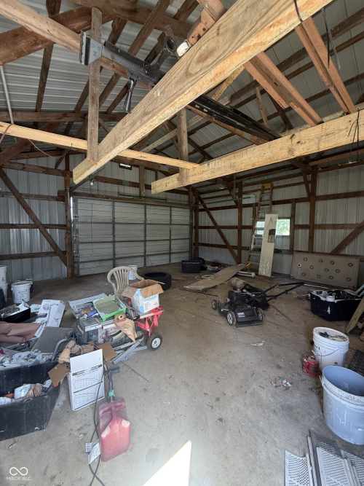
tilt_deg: -3.6
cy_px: 243
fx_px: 196
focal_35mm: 14
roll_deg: -0.5
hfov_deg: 85.7
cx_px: 182
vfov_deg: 102.1
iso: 320
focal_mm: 2.22
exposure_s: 1/62
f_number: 2.2
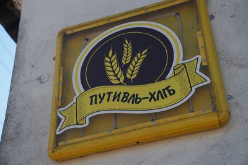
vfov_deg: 19.5
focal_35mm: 70
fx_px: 482
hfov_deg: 28.8
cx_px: 124
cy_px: 82
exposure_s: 1/60
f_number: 4.5
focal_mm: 70
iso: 200
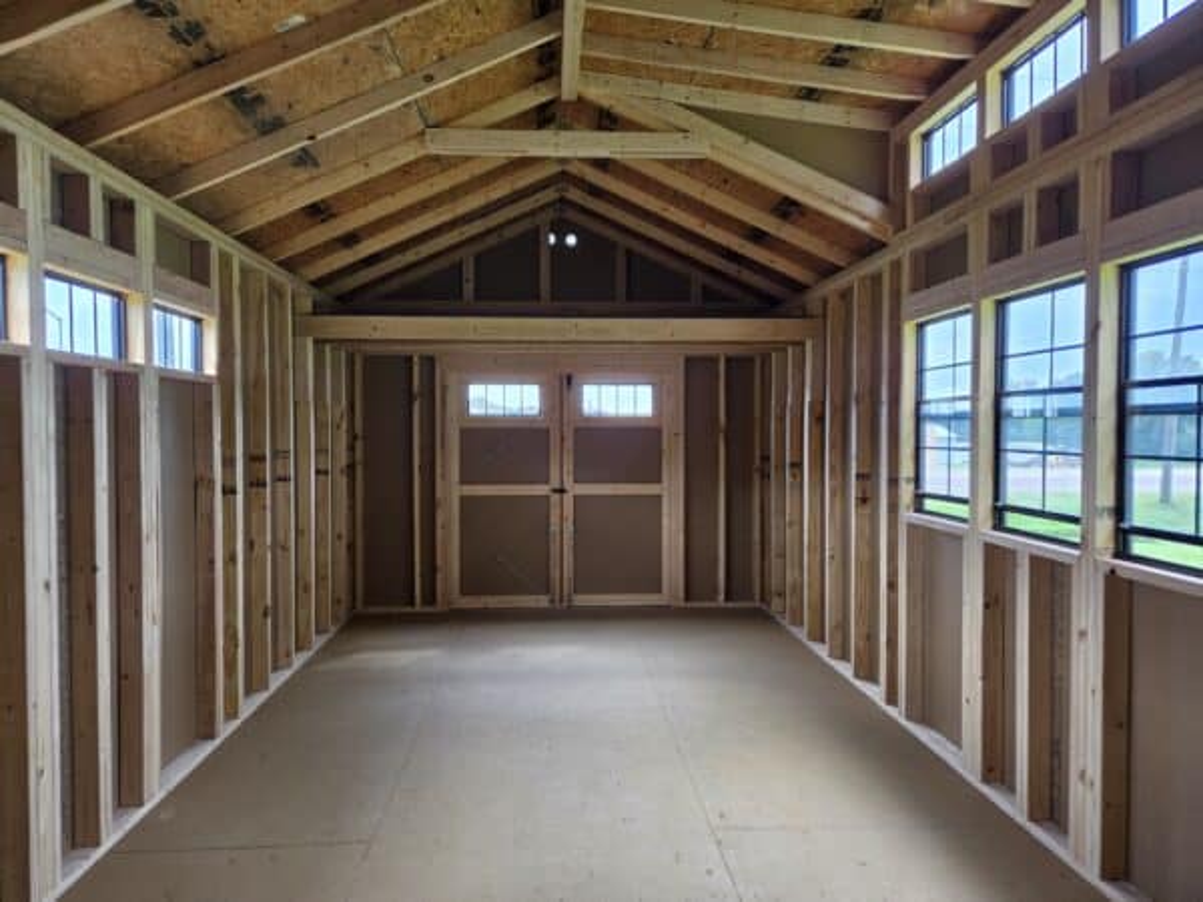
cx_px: 602
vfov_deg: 58.9
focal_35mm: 23
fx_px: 799
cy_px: 451
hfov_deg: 73.9
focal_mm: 5.4
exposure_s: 1/180
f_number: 1.8
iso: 125
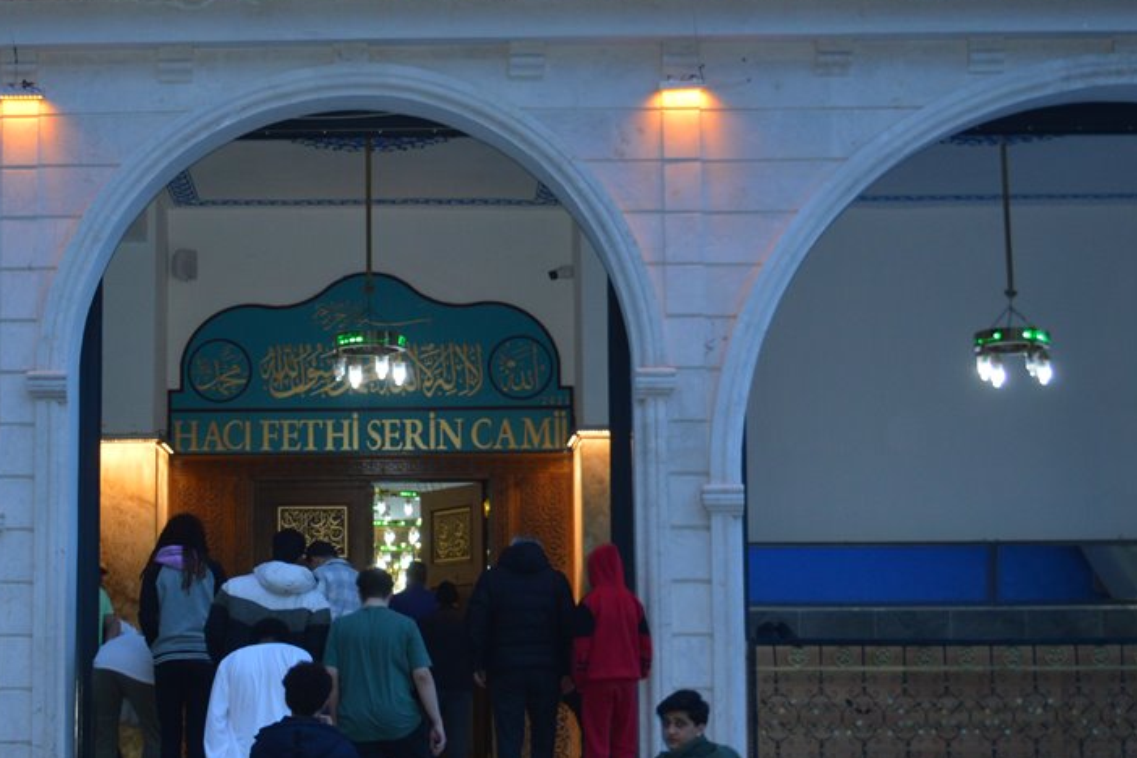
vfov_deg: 18.7
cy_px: 454
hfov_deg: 27.3
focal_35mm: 73
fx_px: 2305
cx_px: 258
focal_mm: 25
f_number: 4
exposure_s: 1/60
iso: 400
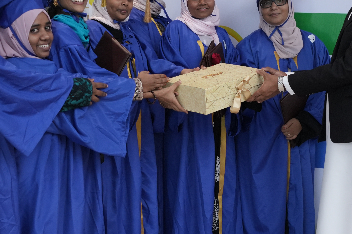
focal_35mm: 70
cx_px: 172
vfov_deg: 19.4
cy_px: 98
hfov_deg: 28.8
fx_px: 684
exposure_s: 1/125
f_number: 4.5
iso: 2000
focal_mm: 35
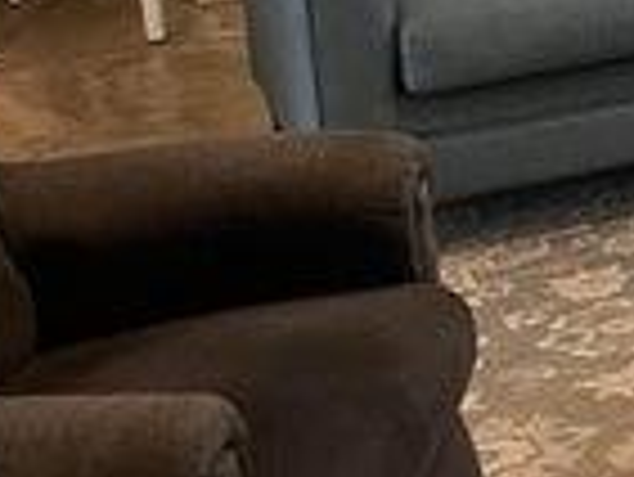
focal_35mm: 118
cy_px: -94
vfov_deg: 12.3
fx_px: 2163
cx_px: 868
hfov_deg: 15.7
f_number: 1.6
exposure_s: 1/60
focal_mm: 5.1
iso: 400
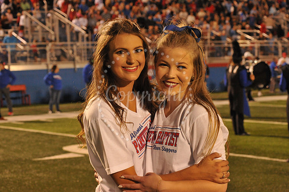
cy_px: 96
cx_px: 144
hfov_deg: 25.4
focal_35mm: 80
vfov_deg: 17.0
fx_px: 642
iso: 5000
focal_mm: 80
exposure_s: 1/160
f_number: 7.1
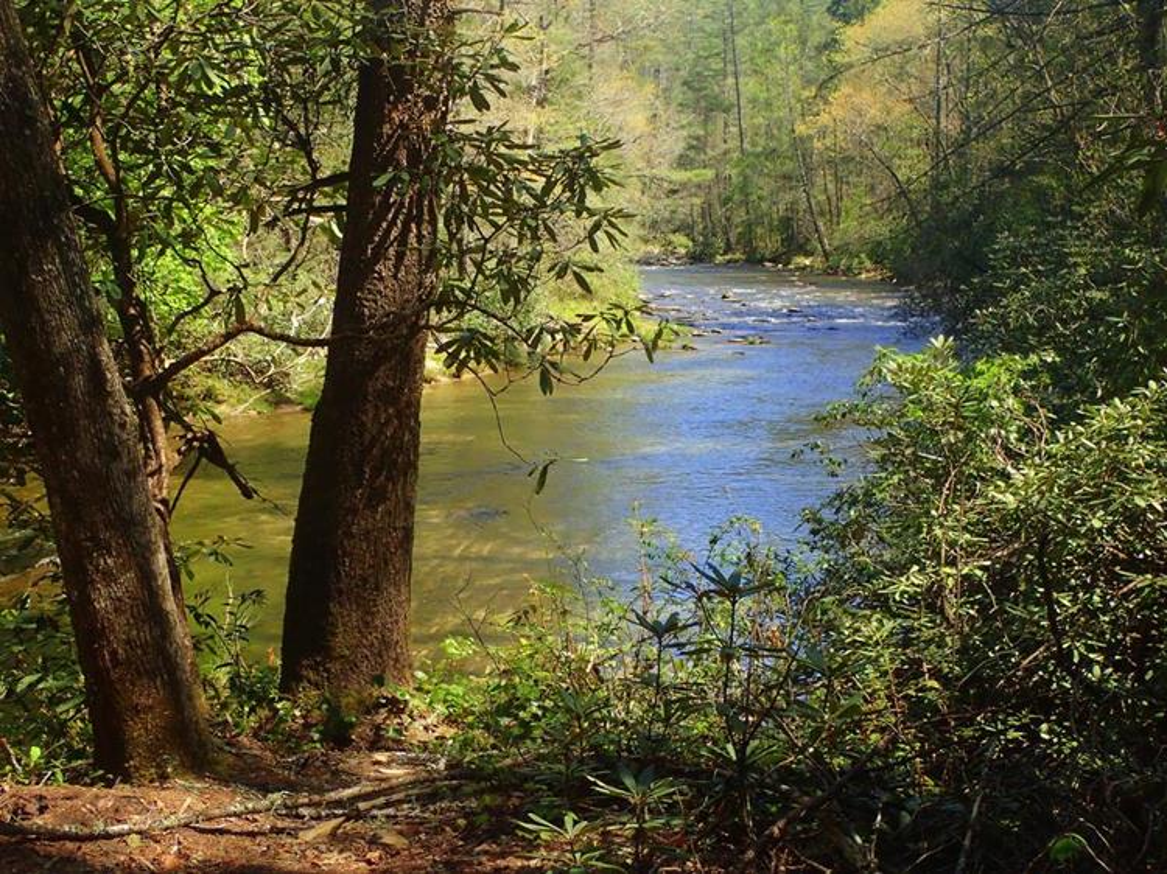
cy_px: 437
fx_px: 1651
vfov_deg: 29.7
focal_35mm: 49
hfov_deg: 38.9
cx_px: 584
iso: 400
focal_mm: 8.99
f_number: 4.5
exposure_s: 1/800
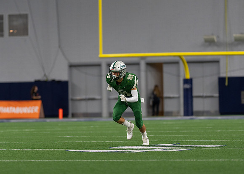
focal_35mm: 239
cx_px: 110
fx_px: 1658
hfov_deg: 8.4
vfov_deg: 6.0
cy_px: 85
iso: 1000
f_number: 1.8
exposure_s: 1/1250
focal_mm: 135
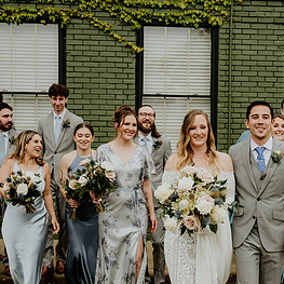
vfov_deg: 24.9
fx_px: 640
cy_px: 181
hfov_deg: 24.8
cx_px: 205
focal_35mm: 69
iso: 125
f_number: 2.8
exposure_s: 1/1000
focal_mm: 36
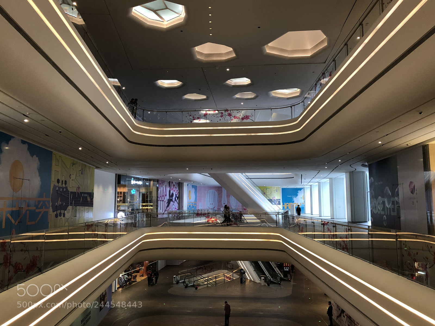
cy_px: 163
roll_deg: -1.5
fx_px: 352
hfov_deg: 63.5
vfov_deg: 49.7
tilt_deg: +6.9
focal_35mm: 28
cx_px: 218
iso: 32
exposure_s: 1/25
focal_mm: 4
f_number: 1.8
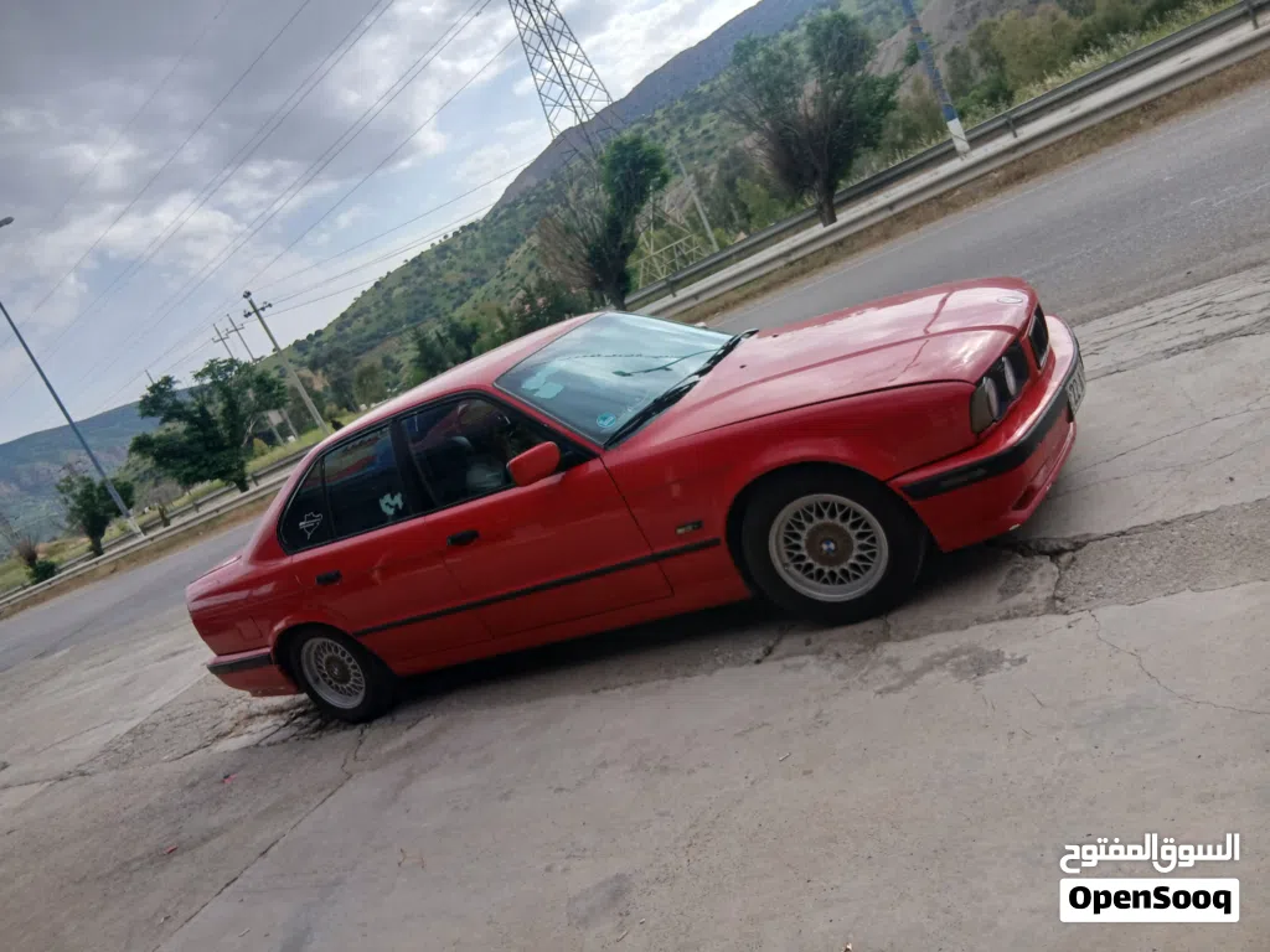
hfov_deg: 67.3
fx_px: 954
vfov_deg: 53.1
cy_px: 476
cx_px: 635
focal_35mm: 26
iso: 20
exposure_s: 1/312
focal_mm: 3.98
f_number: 1.8
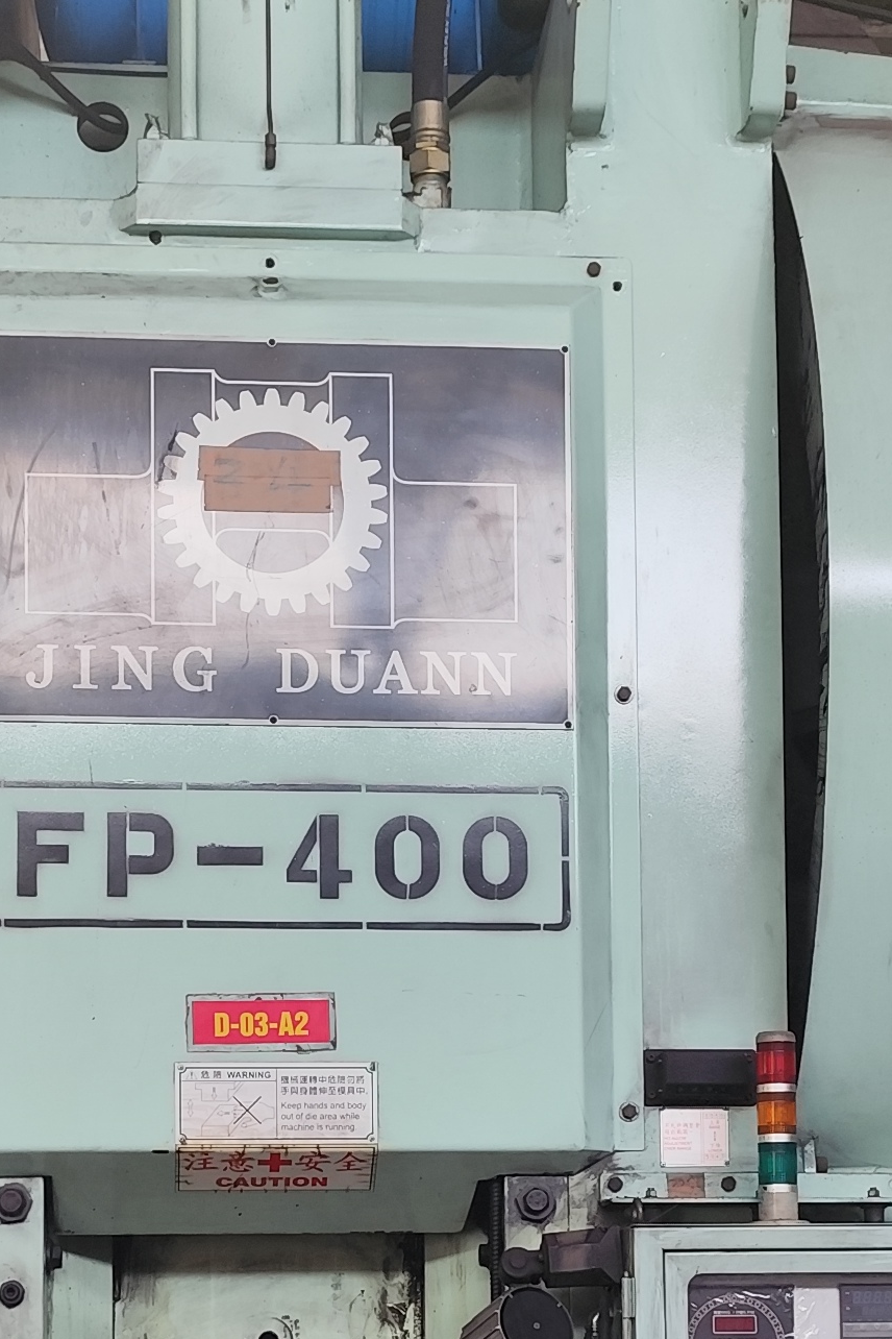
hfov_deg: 17.9
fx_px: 2824
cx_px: 402
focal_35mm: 76
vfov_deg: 25.9
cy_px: 1162
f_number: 1.65
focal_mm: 6.14
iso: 80
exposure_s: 1/100
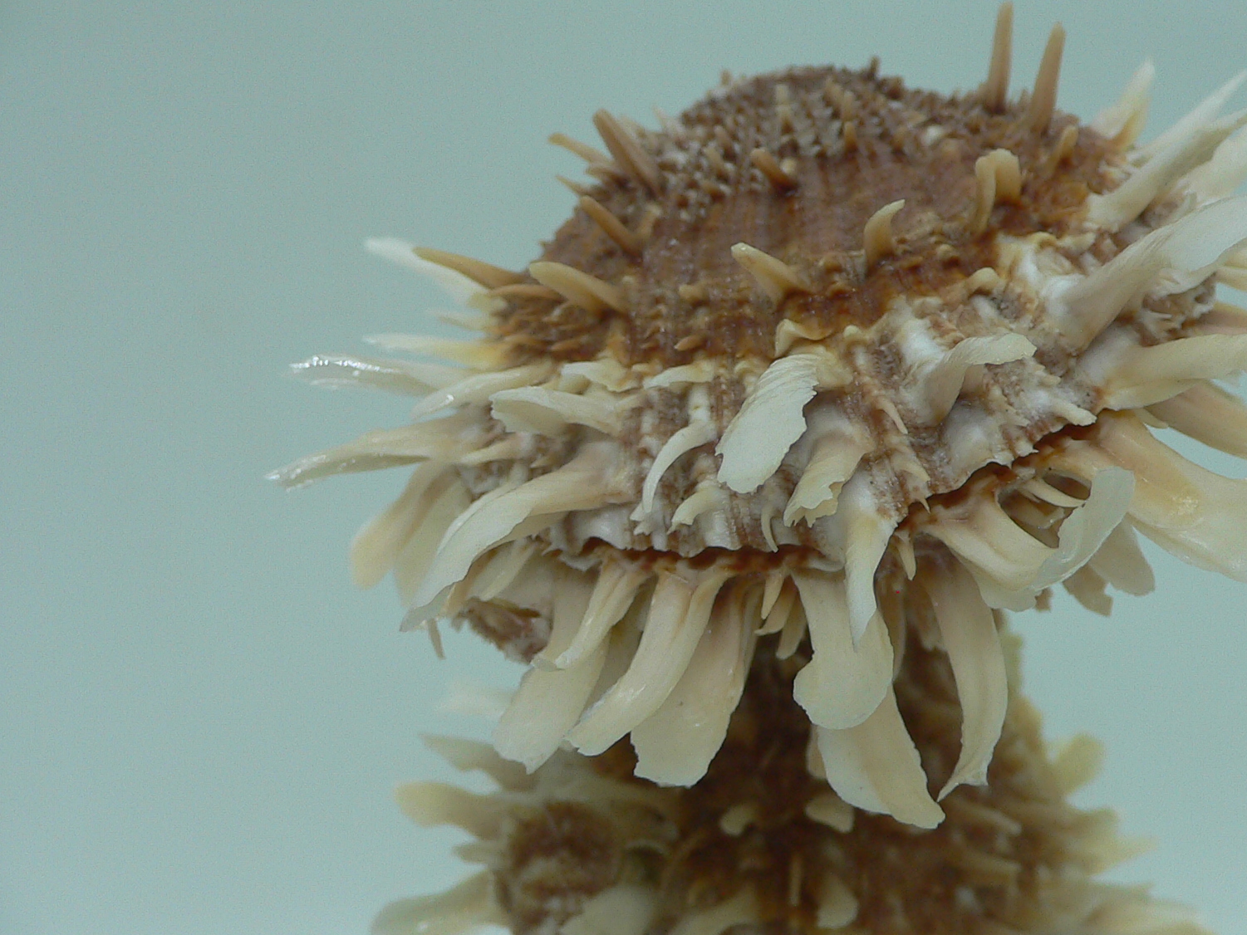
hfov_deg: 40.1
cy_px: 468
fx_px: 1693
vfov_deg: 30.9
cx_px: 804
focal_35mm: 47
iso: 80
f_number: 2.8
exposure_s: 1/60
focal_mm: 4.6
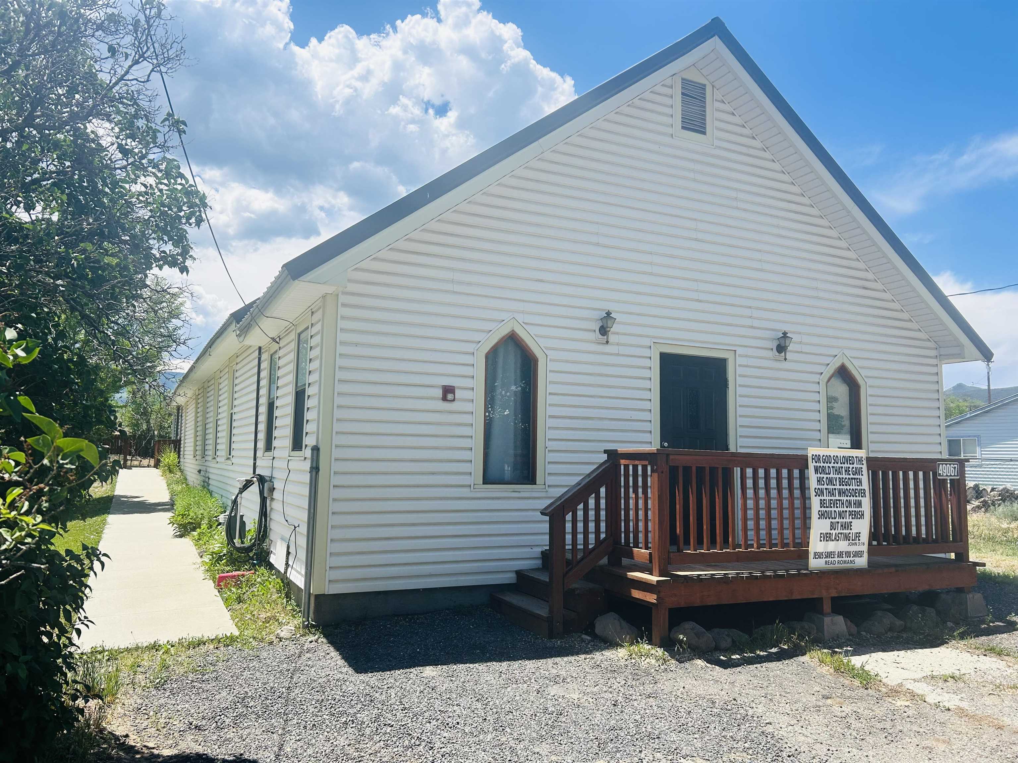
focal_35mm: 26
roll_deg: -1.1
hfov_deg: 67.3
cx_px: 509
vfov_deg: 53.1
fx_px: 765
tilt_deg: +5.9
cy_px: 382
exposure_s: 1/3571
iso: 50
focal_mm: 5.7
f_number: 1.5
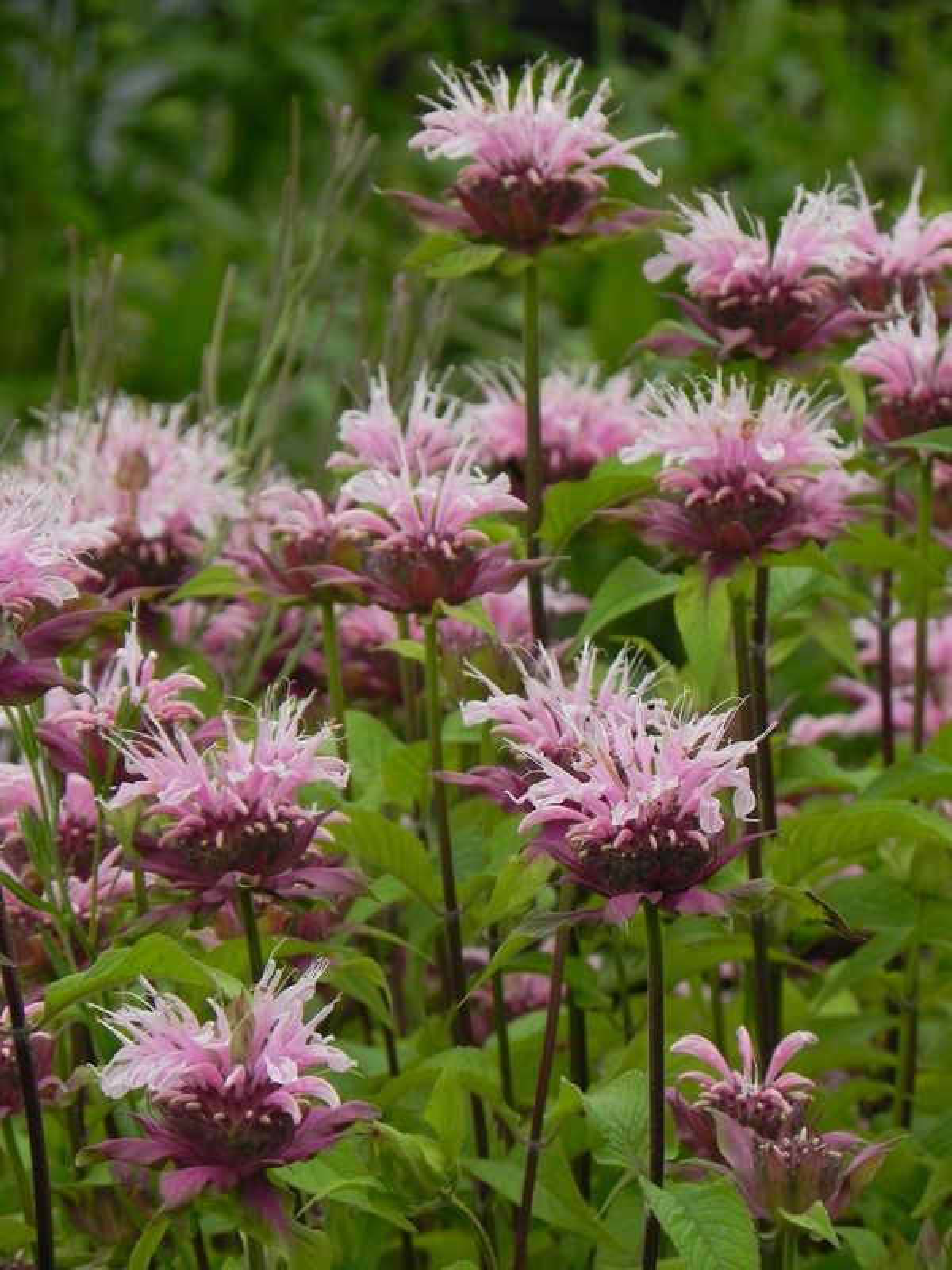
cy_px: 635
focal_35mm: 337
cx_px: 476
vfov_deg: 5.9
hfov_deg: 4.4
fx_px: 12357
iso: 160
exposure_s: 1/320
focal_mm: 59.9
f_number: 5.6
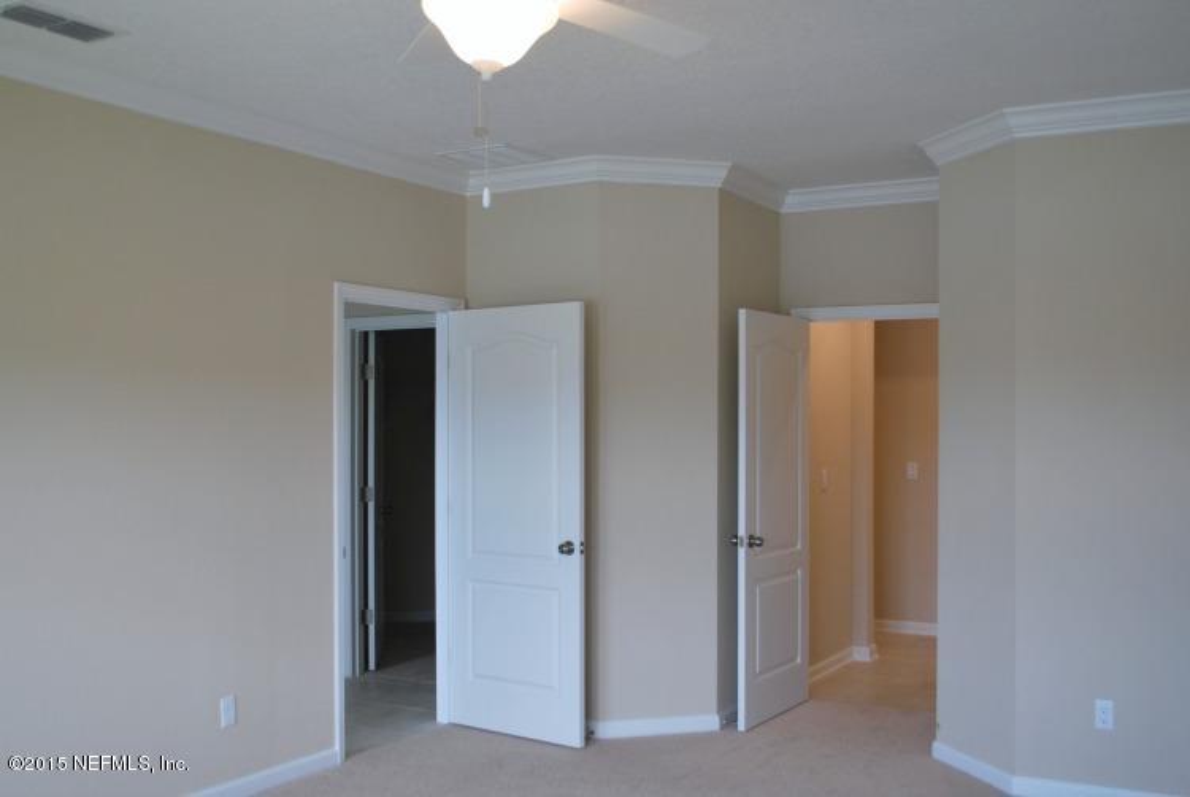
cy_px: 398
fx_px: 1191
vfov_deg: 37.0
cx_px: 595
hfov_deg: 53.1
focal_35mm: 36
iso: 200
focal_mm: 24
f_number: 4.2
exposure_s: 1/40
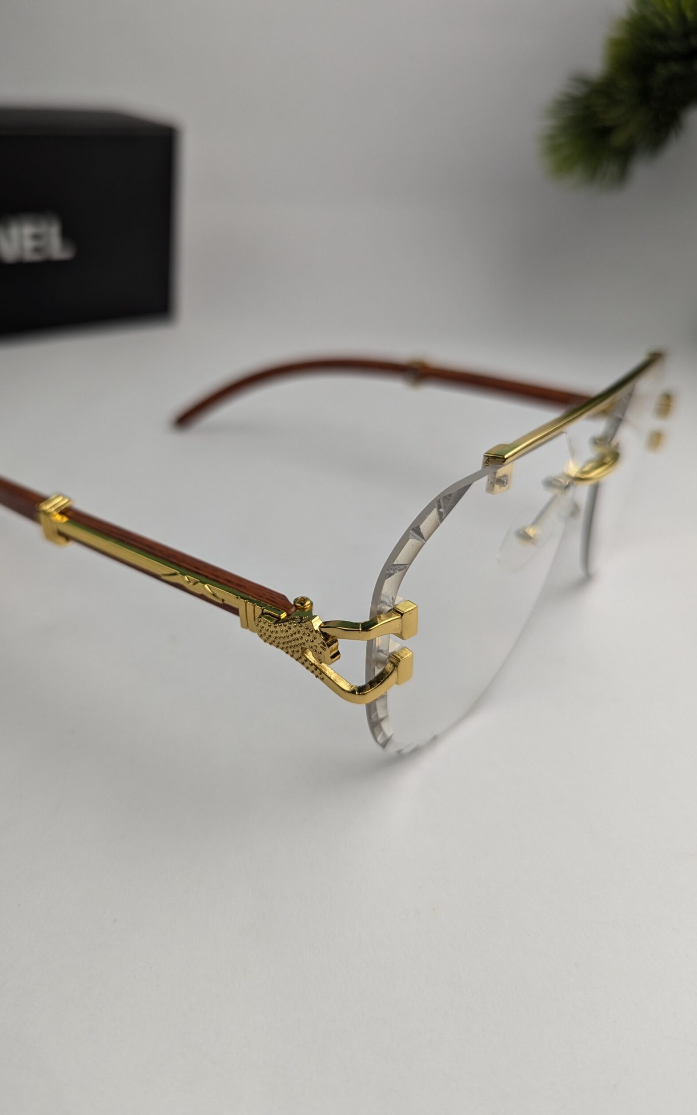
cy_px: 556
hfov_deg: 47.3
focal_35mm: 26
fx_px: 790
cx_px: 272
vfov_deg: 70.4
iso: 66
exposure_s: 1/235
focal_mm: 6.81
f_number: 1.85
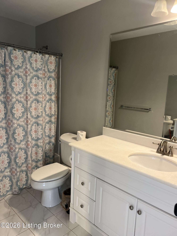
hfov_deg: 53.1
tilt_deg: -5.7
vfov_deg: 67.3
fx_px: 177
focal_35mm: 26
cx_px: 88
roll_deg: -1.1
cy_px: 118
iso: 100
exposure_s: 1/60
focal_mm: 5.7
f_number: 1.5
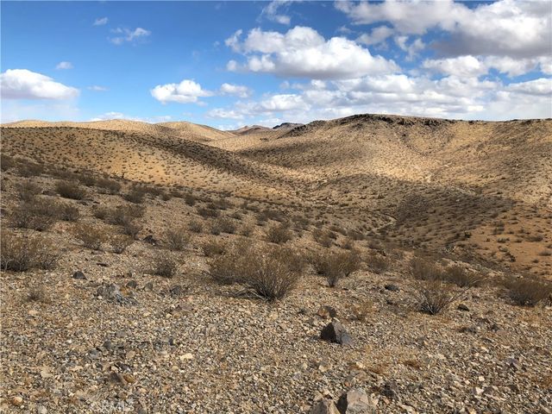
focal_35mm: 28
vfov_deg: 49.7
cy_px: 207
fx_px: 446
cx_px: 276
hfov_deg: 63.4
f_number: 1.8
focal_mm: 4
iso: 20
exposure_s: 1/2315
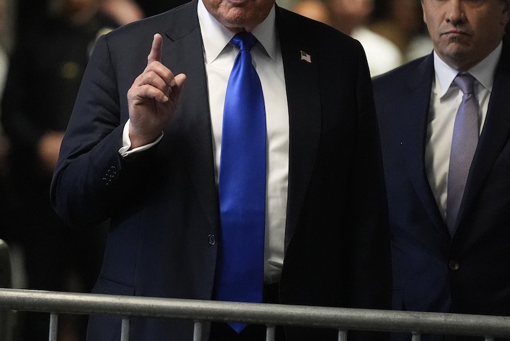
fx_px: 5146
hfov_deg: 5.7
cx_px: 283
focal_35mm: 363
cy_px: 175
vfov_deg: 3.8
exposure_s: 1/250
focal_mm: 200
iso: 4000
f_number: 2.8
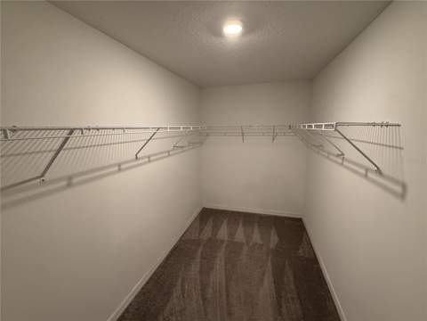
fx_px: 173
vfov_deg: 85.7
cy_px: 160
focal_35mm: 14
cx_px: 214
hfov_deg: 102.1
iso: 250
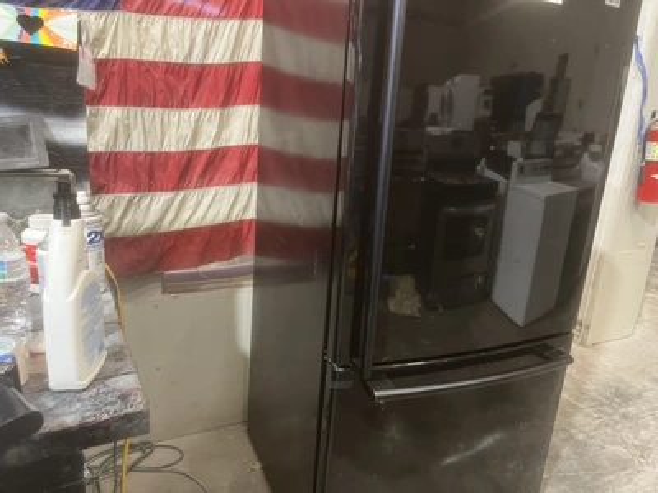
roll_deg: -4.5
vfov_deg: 53.1
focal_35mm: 26
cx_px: 329
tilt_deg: -14.3
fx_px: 494
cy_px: 246
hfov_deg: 67.3
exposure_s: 1/60
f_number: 1.6
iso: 320
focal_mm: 5.1
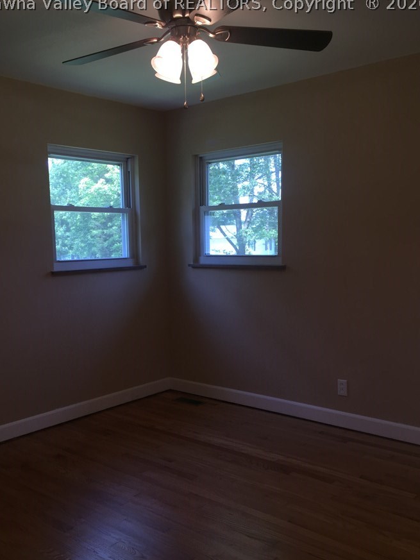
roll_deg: +1.3
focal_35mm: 34
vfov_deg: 53.8
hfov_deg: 41.7
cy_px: 318
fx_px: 550
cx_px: 184
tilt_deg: -7.5
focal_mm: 4.15
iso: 32
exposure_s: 1/60
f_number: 2.2
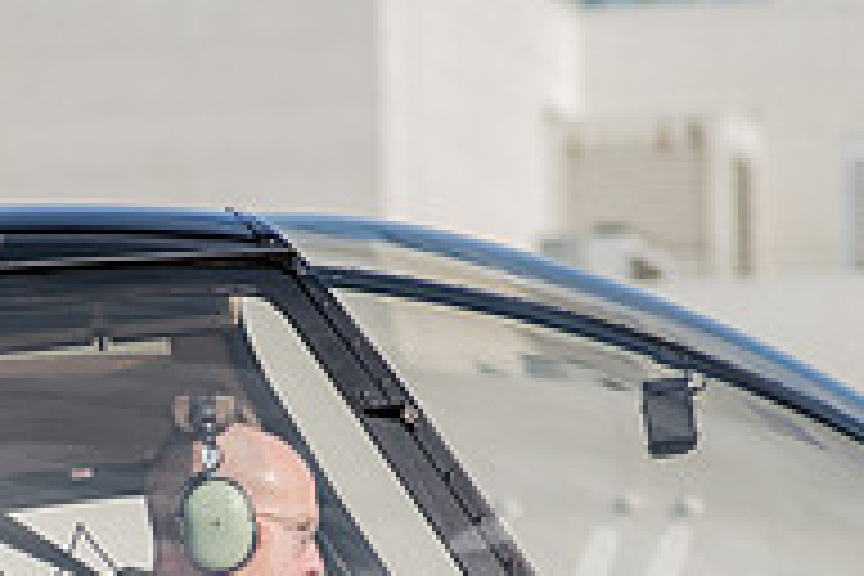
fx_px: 15191
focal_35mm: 633
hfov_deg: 3.3
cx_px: 288
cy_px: 740
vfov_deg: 2.2
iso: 100
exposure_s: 1/320
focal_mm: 140
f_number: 4.8
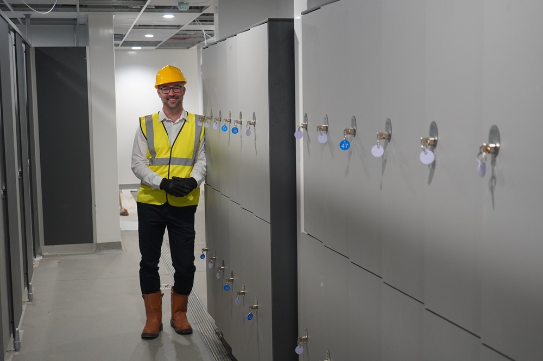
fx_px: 709
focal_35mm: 47
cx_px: 272
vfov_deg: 28.6
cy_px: 180
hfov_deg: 41.9
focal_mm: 47
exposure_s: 1/160
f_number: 4.5
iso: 2000
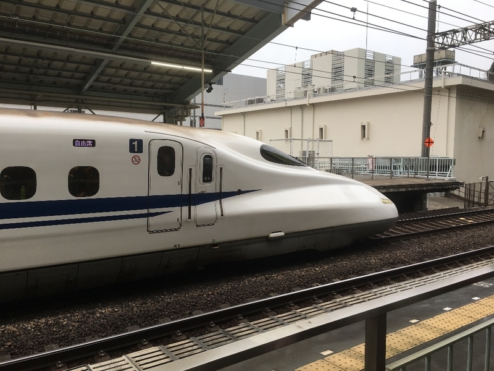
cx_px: 247
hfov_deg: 61.7
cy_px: 186
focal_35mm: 29
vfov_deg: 48.2
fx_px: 414
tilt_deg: -3.4
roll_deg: -1.2
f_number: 2.2
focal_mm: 4.15
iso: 25
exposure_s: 1/124
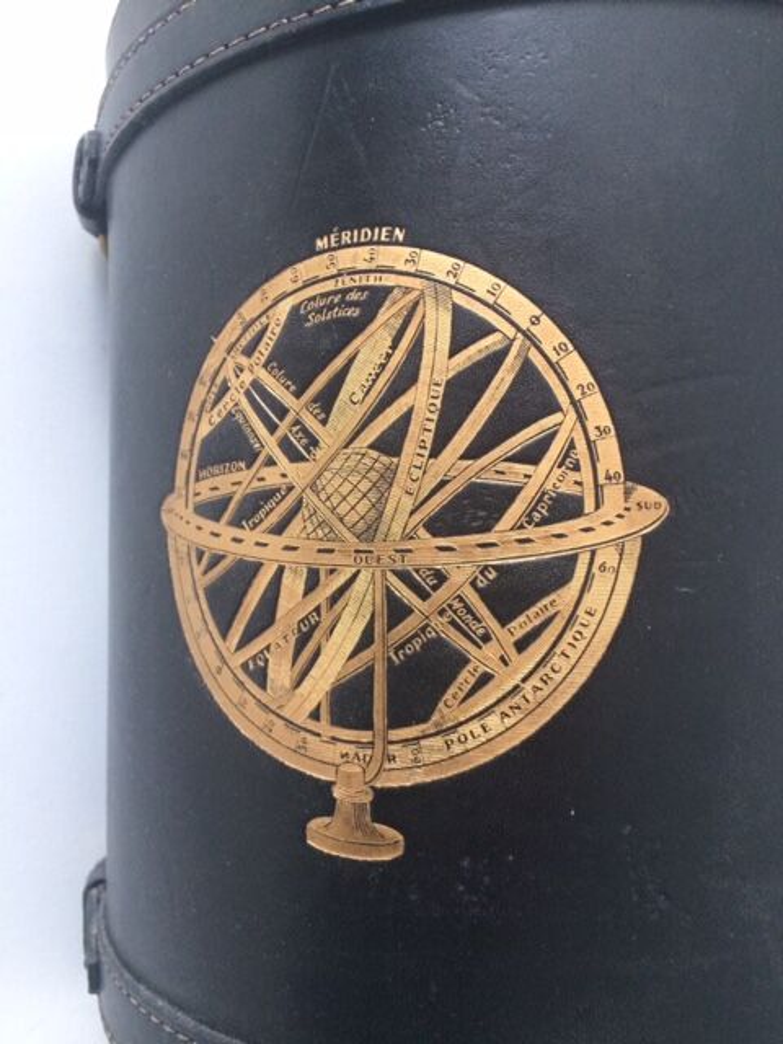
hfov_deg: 48.2
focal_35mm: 29
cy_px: 522
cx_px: 392
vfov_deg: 61.7
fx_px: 875
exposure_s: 1/33
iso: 200
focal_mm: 4.15
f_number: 2.2
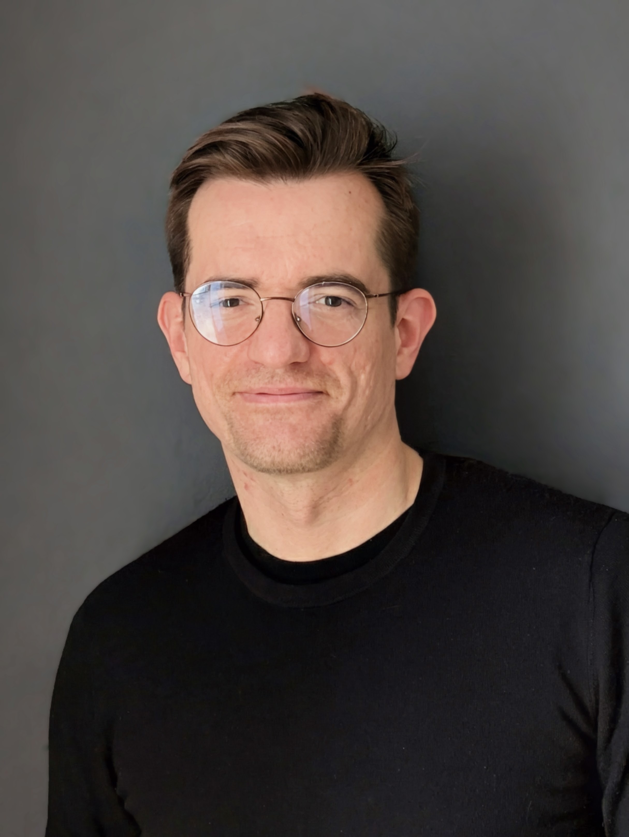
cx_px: 314
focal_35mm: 51
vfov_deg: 37.5
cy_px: 418
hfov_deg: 28.6
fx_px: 1235
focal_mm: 5.43
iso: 384
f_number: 1.89
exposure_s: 1/25
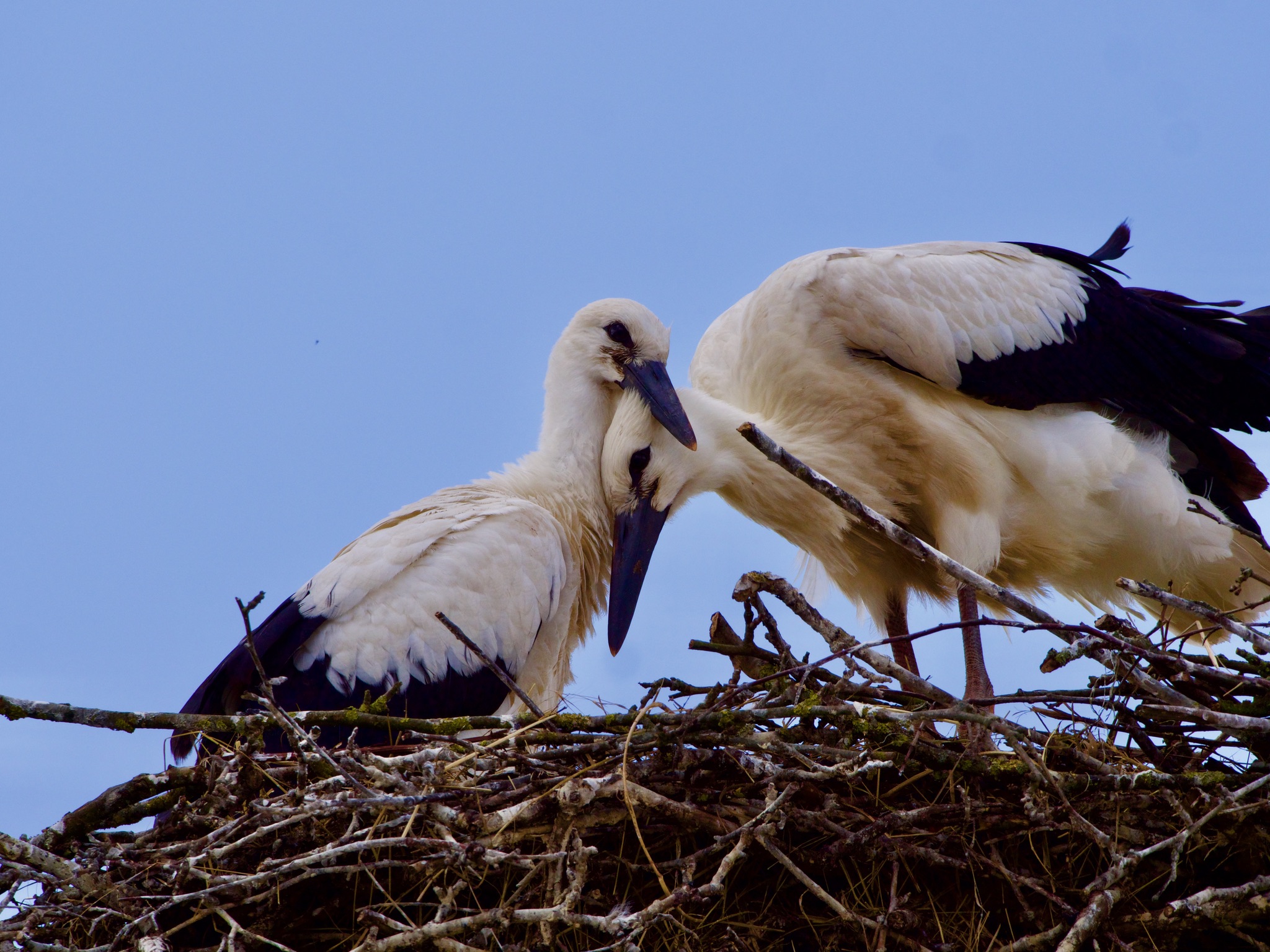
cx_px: 635
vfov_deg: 1.9
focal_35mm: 800
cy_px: 476
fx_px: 29351
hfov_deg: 2.5
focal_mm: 400
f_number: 10
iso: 400
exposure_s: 1/1000
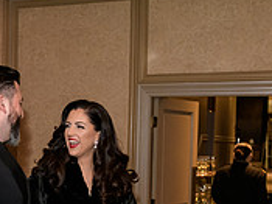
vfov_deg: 17.4
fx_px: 652
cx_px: 25
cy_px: 192
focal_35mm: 83
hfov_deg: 23.0
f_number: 3.2
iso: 1600
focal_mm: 26
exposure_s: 1/125
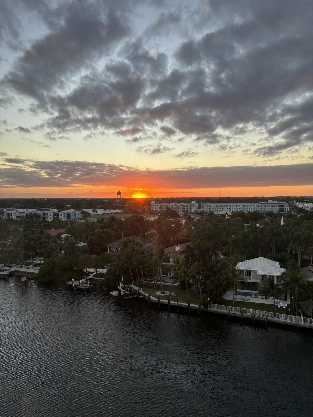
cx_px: 156
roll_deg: -0.6
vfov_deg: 67.3
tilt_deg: -2.3
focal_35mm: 26
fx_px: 313
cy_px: 208
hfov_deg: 53.1
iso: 40
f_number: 1.6
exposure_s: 1/121
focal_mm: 5.96
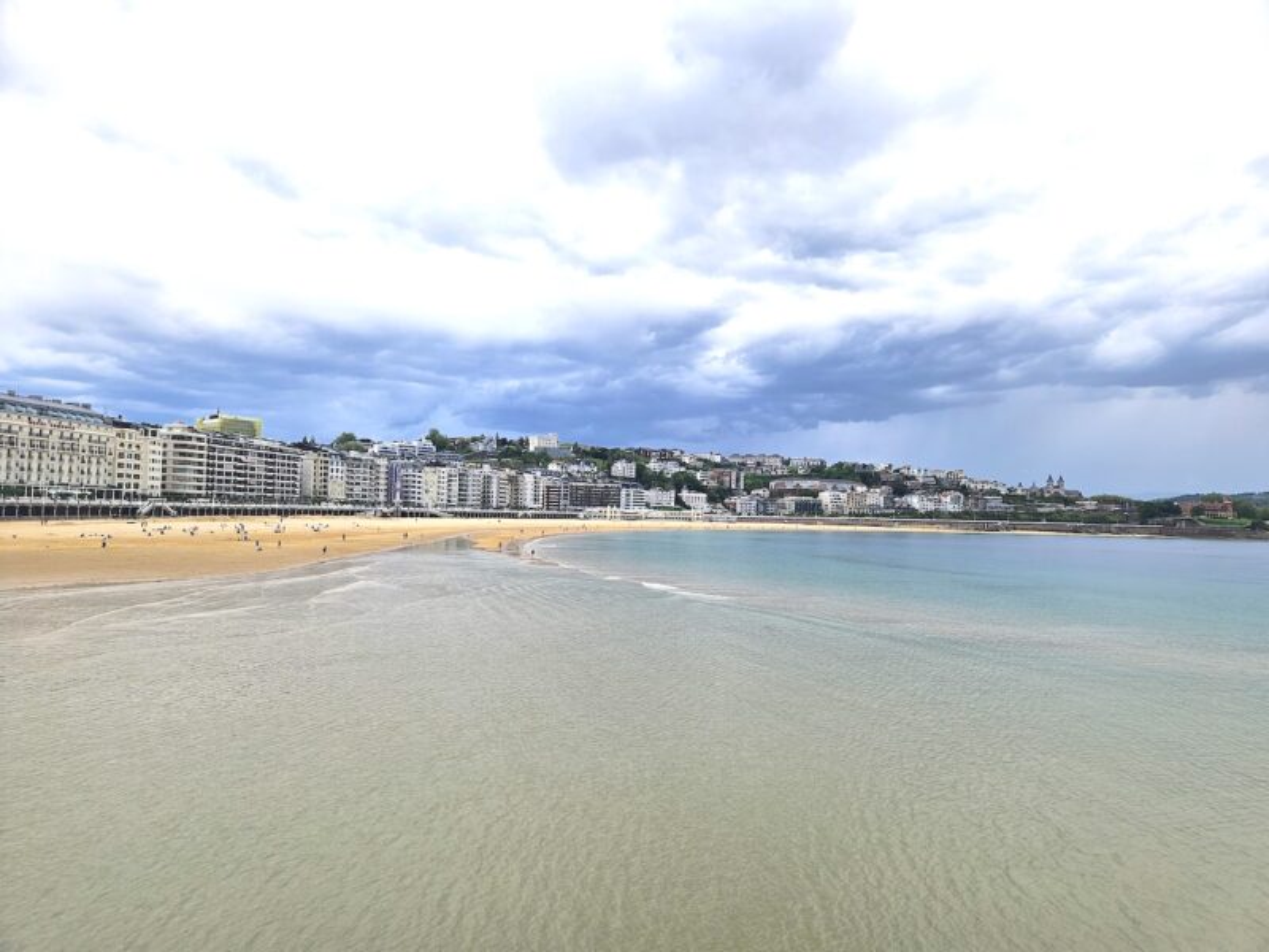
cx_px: 634
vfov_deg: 58.9
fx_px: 843
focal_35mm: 23
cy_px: 476
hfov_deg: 73.9
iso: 25
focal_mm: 5.4
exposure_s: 1/456
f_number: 1.8
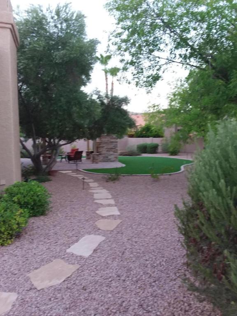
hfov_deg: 51.4
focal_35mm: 27
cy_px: 158
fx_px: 246
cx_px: 118
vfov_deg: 65.3
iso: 80
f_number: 1.9
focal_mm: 2.91
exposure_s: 1/20
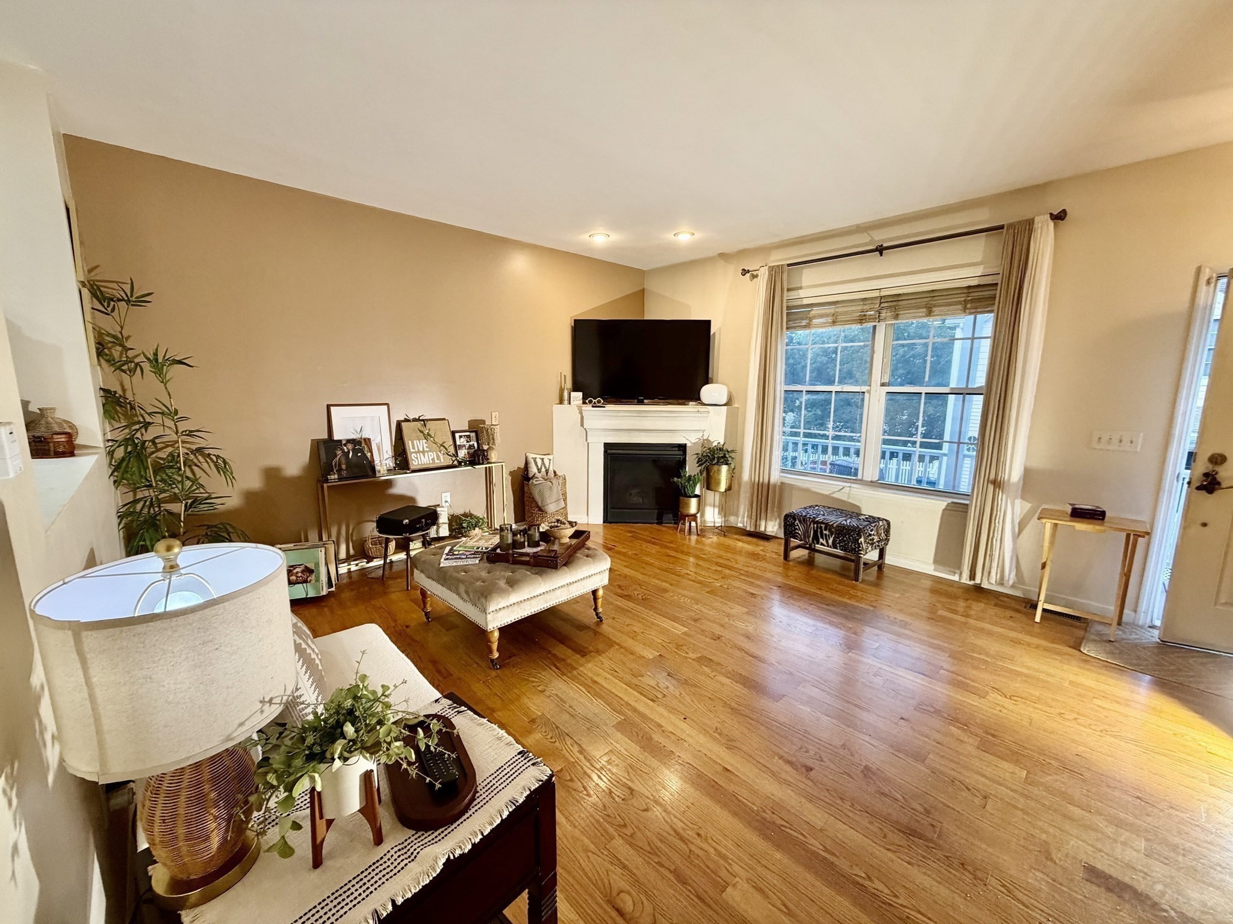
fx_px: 499
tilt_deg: -9.6
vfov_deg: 85.7
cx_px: 616
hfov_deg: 102.1
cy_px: 462
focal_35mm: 14
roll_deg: +0.3
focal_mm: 2.22
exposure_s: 1/60
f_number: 2.2
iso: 250
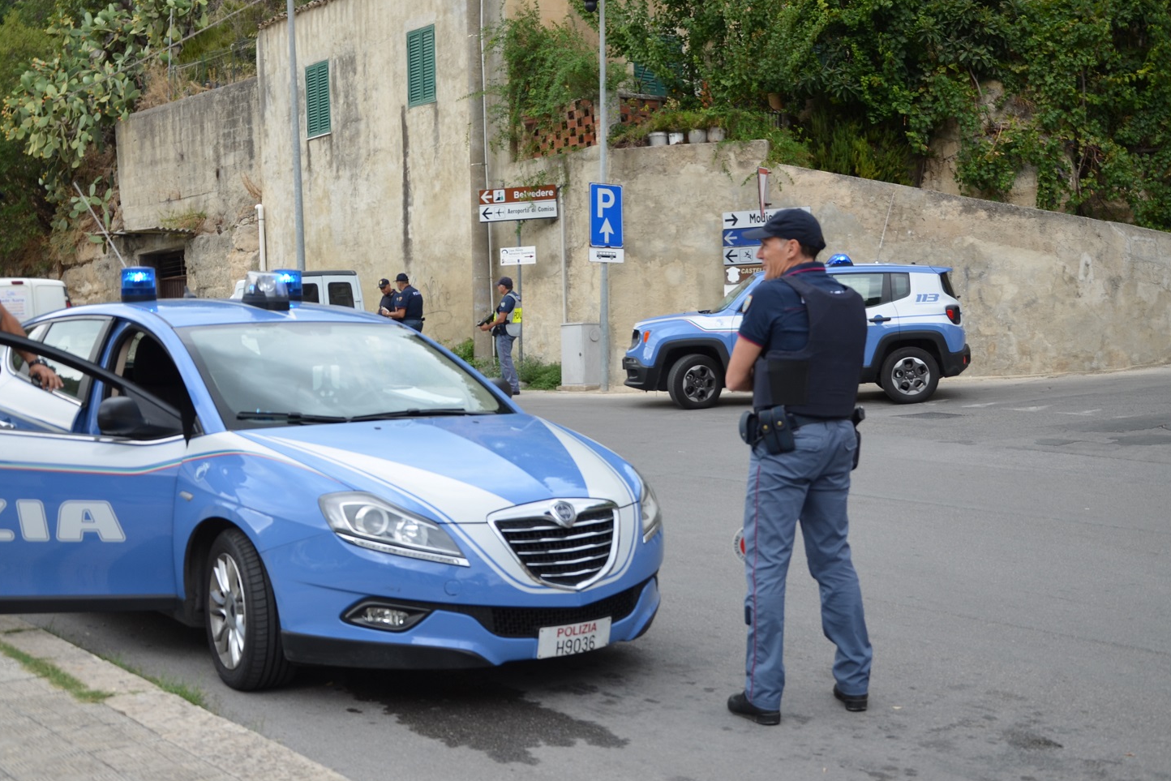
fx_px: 1496
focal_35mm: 46
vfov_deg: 29.3
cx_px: 588
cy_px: 396
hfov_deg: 42.7
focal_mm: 30
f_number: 5.6
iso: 200
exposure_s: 1/125
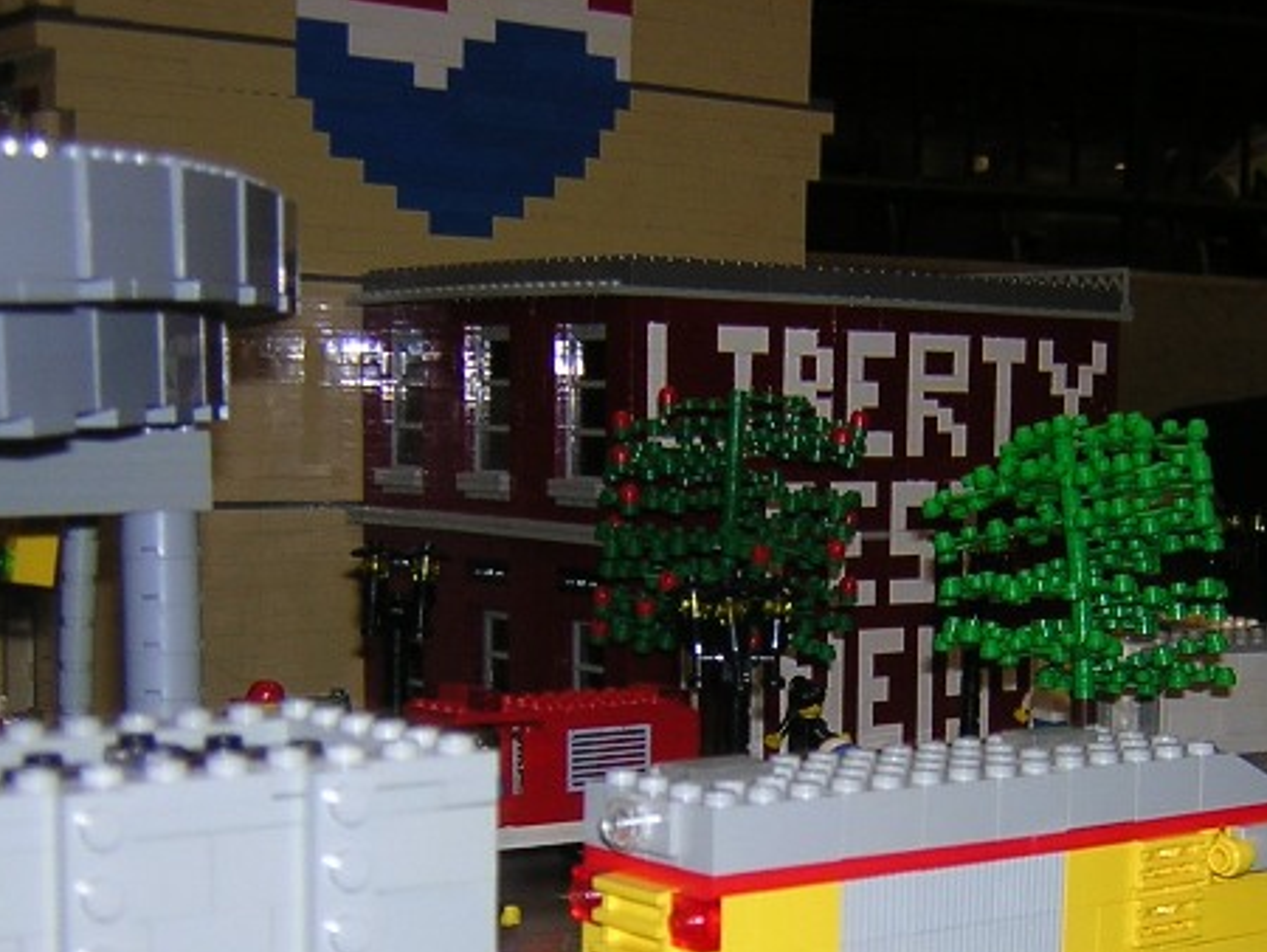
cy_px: 715
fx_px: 2344
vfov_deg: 22.7
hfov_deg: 30.0
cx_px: 845
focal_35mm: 64
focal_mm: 4.7
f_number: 2.6
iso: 100
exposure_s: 1/60.1
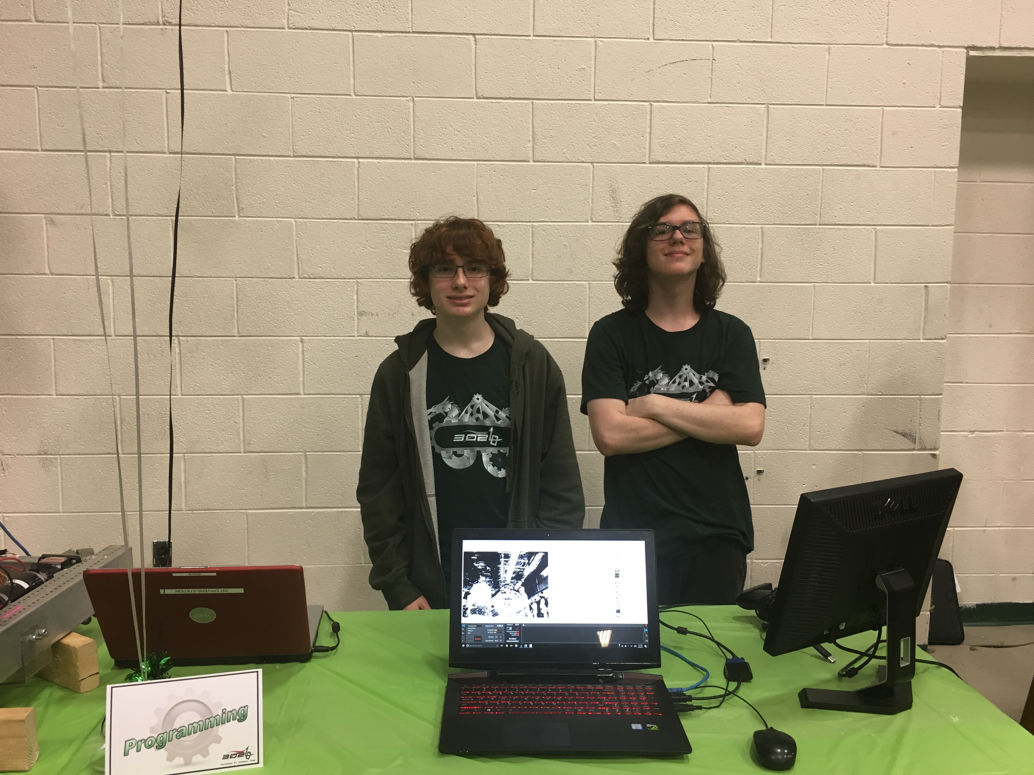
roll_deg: +0.1
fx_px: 866
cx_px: 517
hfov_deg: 61.7
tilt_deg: -7.5
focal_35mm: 29
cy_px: 388
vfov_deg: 48.2
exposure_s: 1/30
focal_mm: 4.15
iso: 80
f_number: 2.2
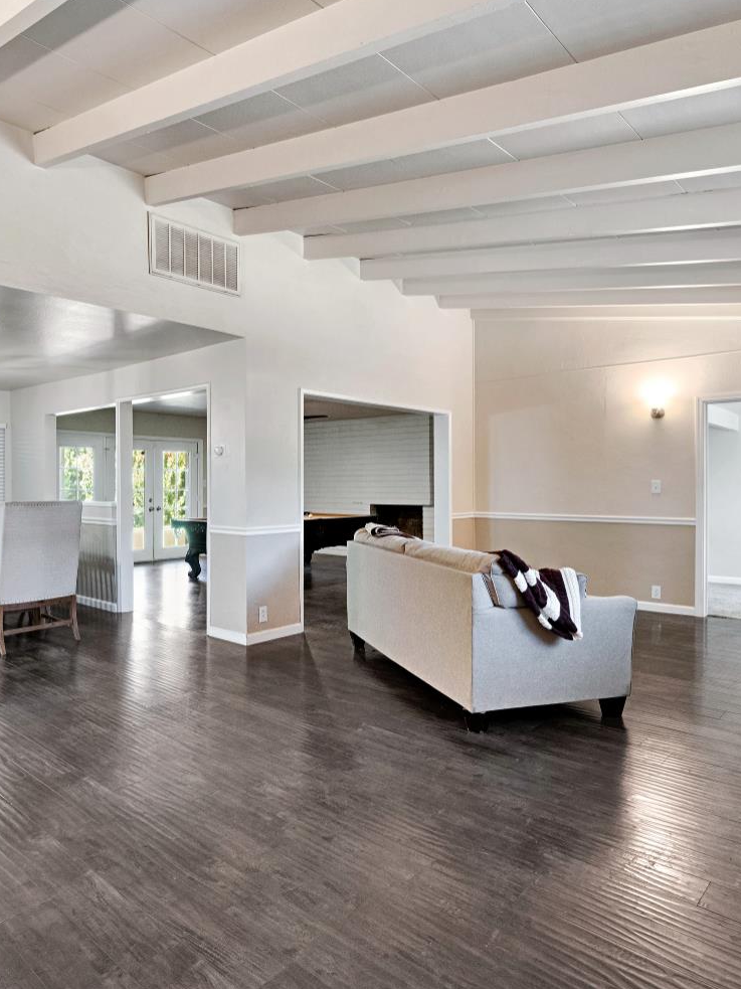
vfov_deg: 76.4
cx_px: 293
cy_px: 489
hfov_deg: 60.5
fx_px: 628
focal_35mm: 22
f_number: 8
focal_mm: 10
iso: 400
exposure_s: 1/4
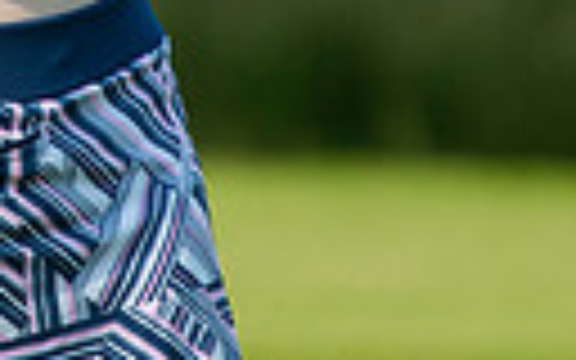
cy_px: -394
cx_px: -256
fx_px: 43420
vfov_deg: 0.5
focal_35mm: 2766
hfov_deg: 0.8
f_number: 5.6
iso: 400
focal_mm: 400
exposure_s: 1/1250
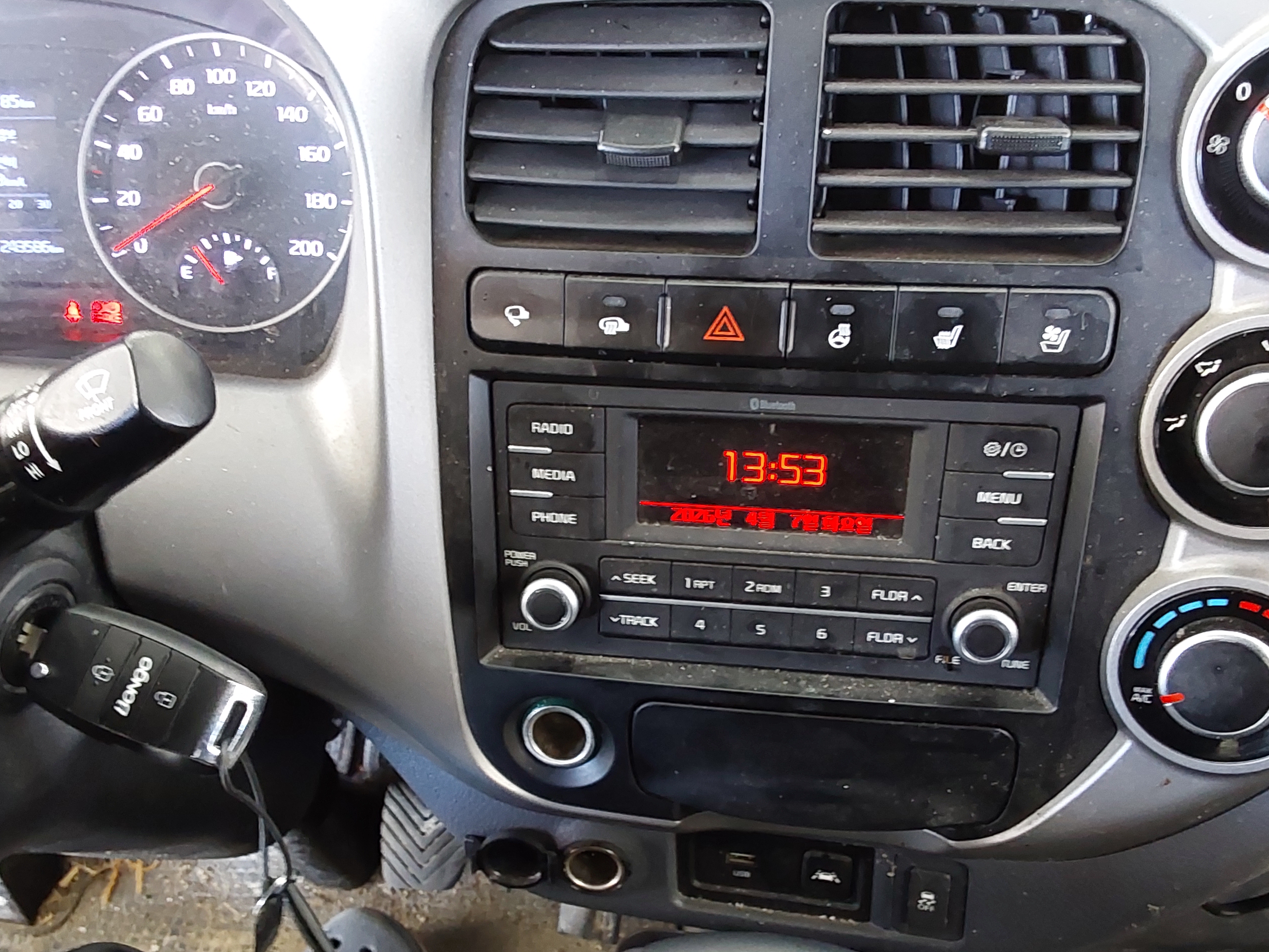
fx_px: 1320
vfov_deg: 39.4
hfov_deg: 51.4
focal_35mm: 36
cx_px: 629
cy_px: 594
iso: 320
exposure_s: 1/30
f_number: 1.9
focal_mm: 2.91
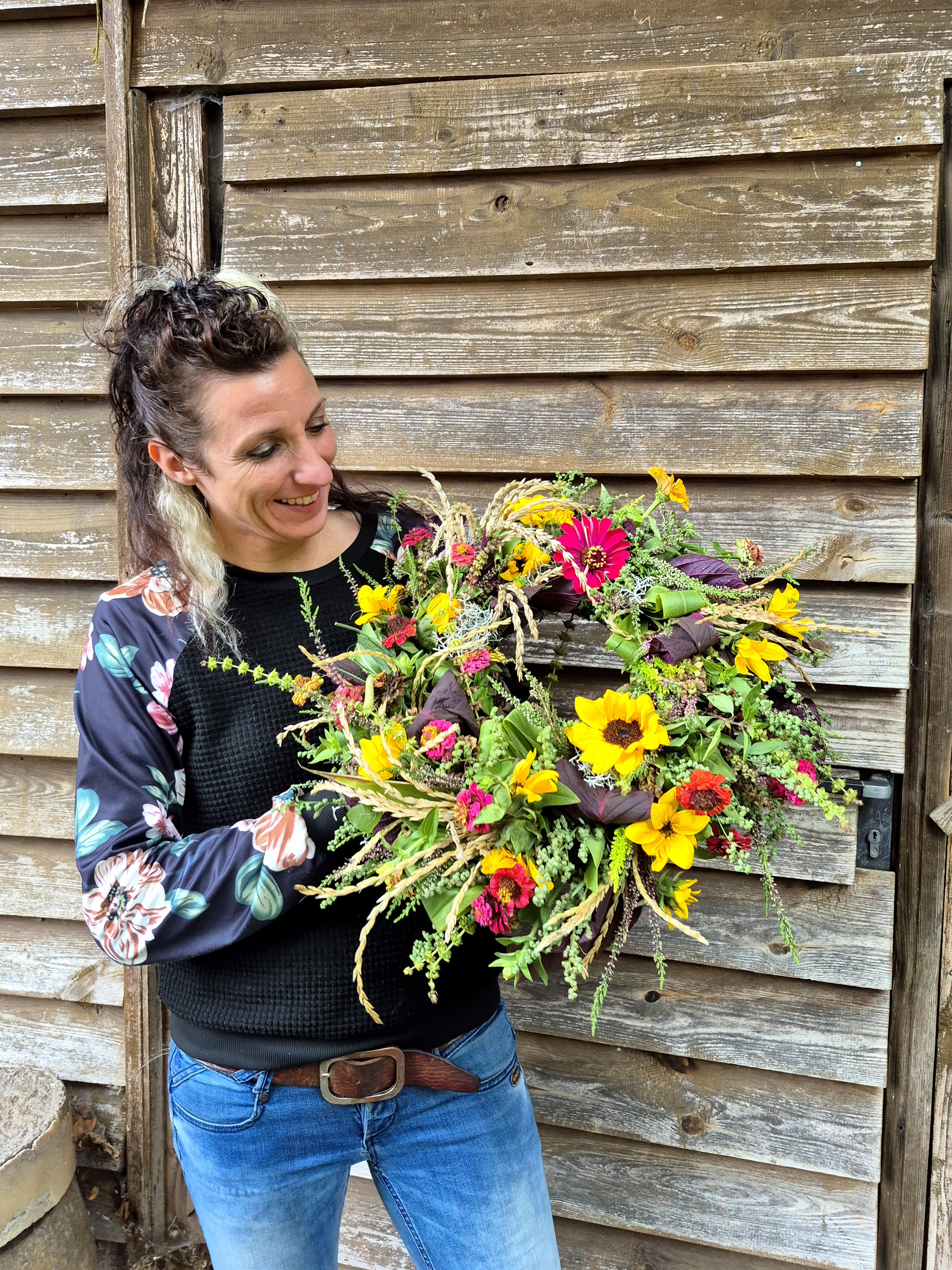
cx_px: 476
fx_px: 844
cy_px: 635
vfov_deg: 73.9
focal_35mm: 23
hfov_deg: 58.9
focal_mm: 5.4
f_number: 1.8
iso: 100
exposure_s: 1/182
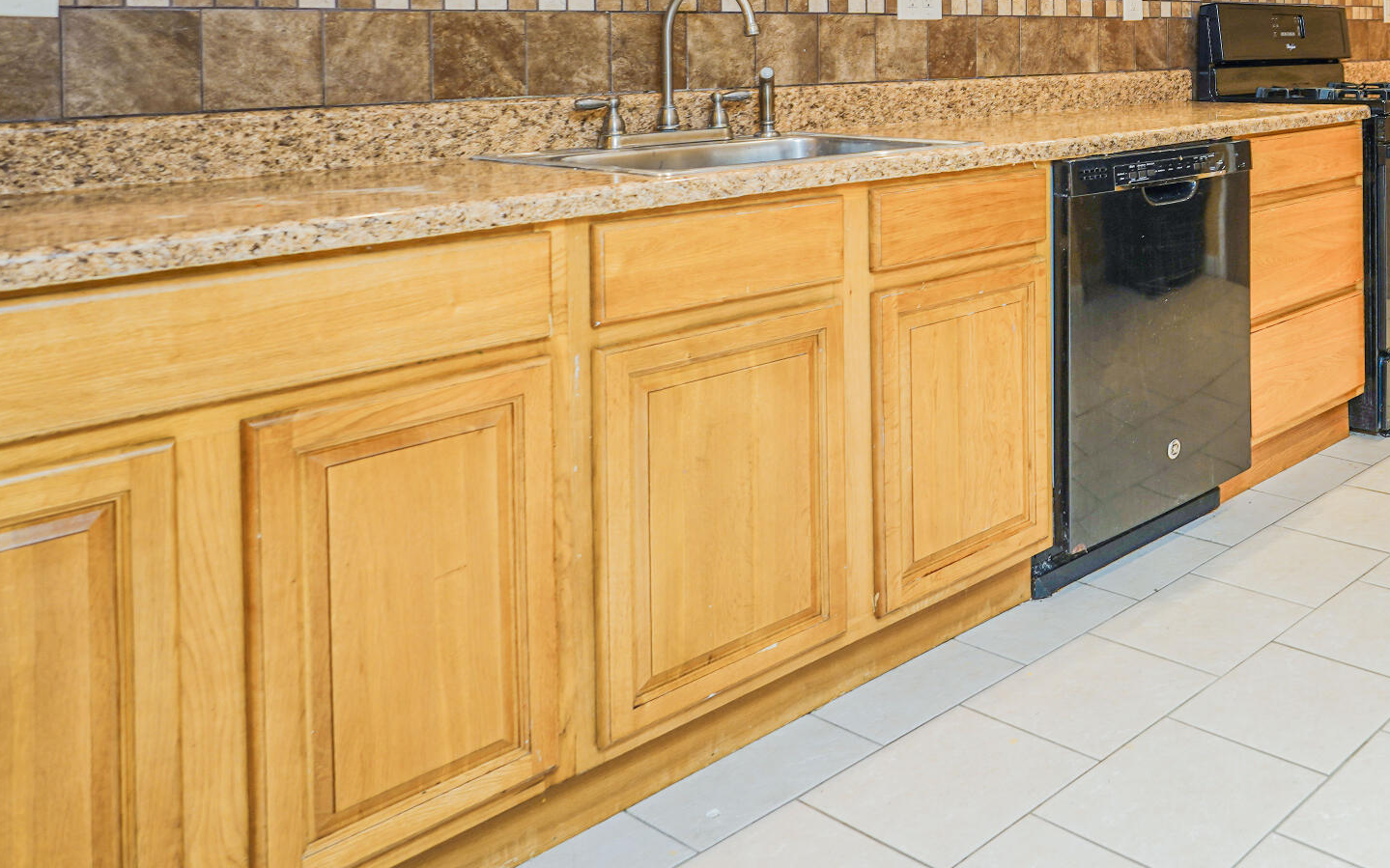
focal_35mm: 34
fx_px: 1288
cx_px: 1296
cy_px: 34
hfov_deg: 49.3
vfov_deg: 34.4
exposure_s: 1/13
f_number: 4
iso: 64
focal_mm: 16
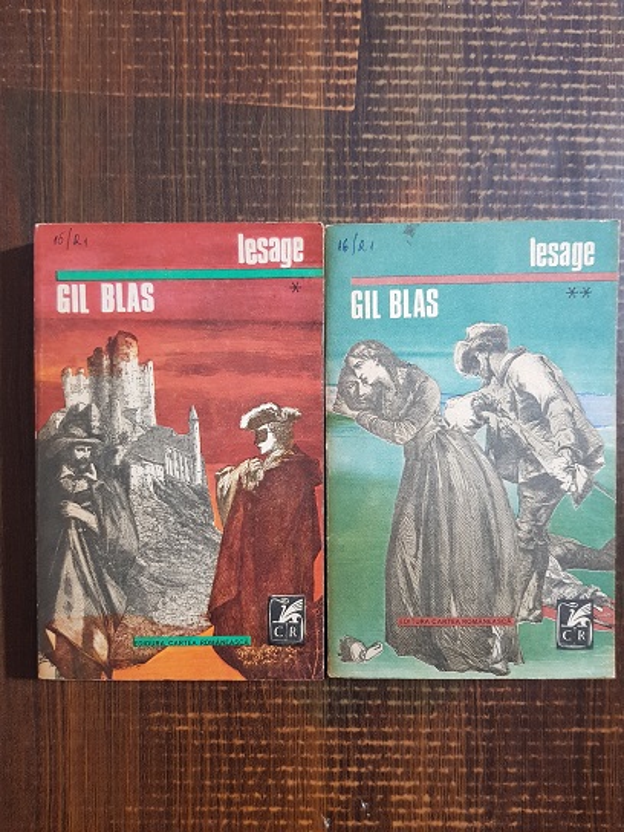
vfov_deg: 67.3
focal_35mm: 26
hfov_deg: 53.1
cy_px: 416
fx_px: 625
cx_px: 312
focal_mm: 4.3
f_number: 1.7
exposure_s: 1/11
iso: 200
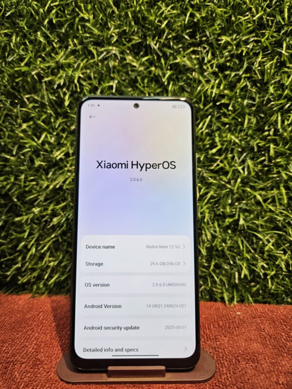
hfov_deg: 58.9
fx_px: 259
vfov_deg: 73.9
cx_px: 146
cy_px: 194
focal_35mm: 23
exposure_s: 1/100
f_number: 1.8
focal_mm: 5.4
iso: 160
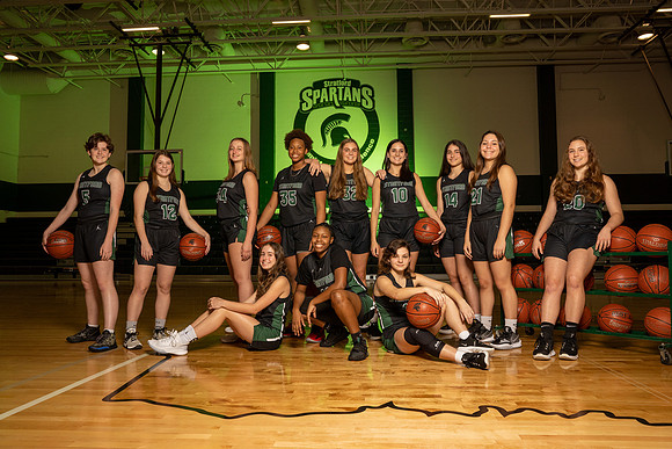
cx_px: 336
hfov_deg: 65.5
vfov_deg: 46.4
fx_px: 523
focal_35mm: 28
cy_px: 224
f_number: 8
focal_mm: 28
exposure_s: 1/250
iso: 800
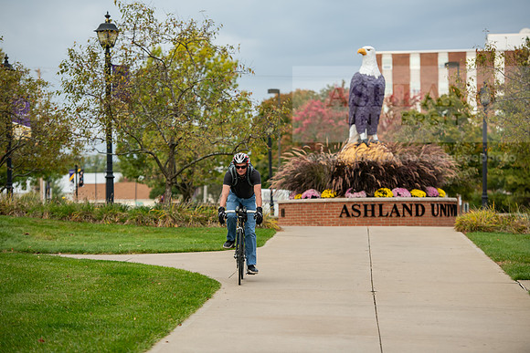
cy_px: 176
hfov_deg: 16.8
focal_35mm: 122
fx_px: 1796
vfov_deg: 11.2
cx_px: 265
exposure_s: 1/500
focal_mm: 122
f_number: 3.5
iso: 250
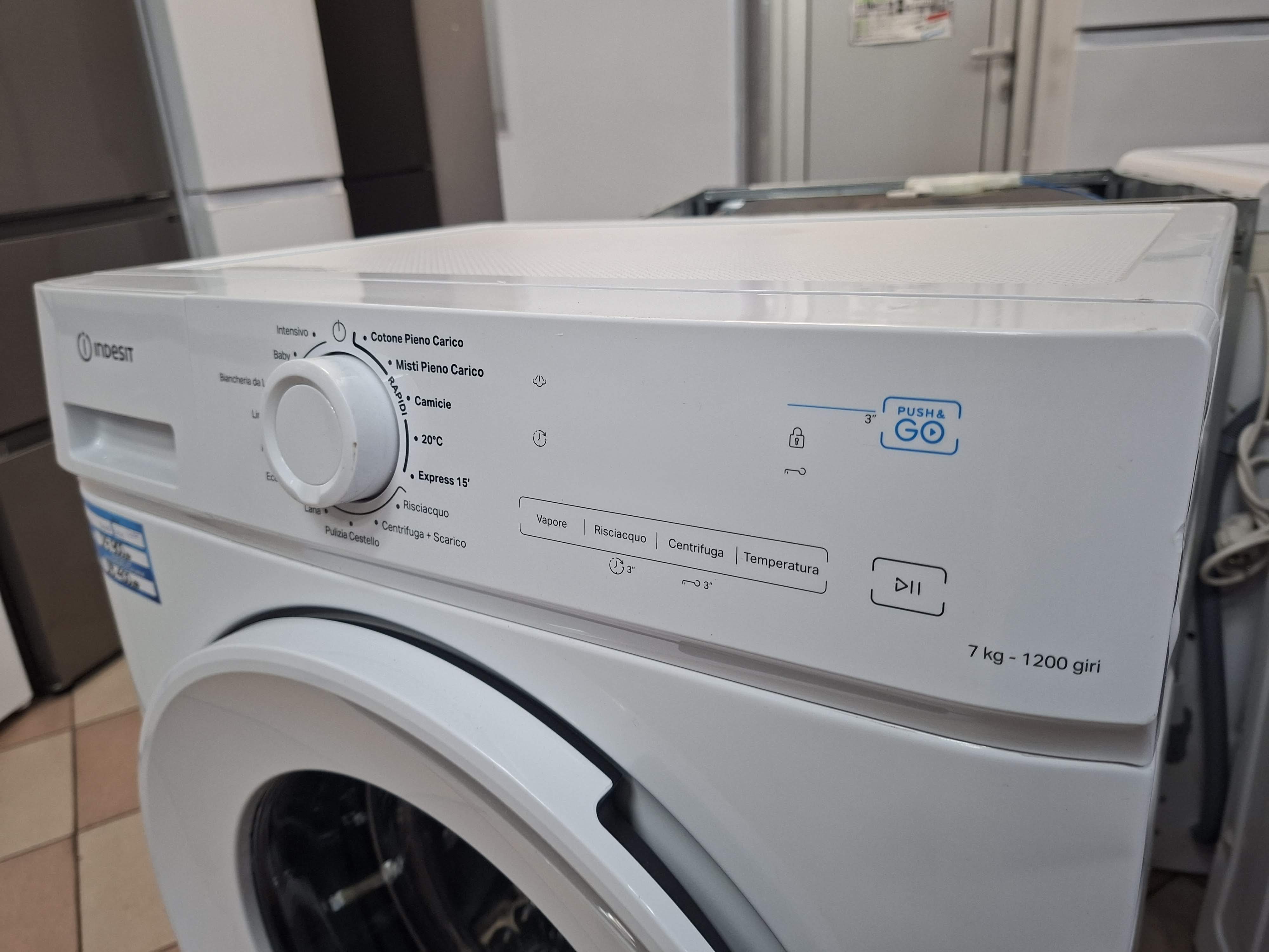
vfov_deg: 58.9
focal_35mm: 23
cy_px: 476
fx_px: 843
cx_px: 634
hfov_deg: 73.9
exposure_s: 1/50
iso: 160
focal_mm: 5.54
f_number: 1.8
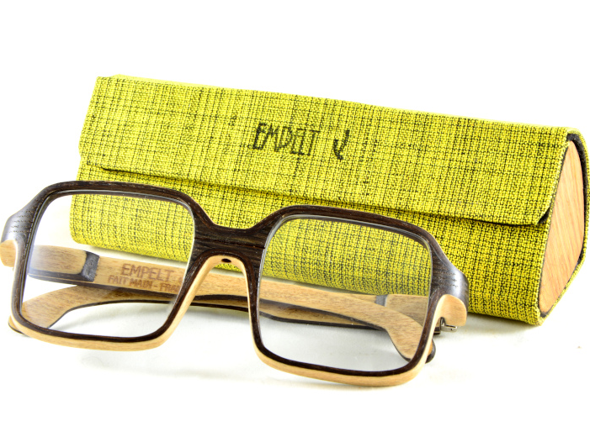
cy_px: 222
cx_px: 297
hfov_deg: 19.3
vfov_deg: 14.5
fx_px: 1739
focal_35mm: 102
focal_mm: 62
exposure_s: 1/1.3
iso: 100
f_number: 16
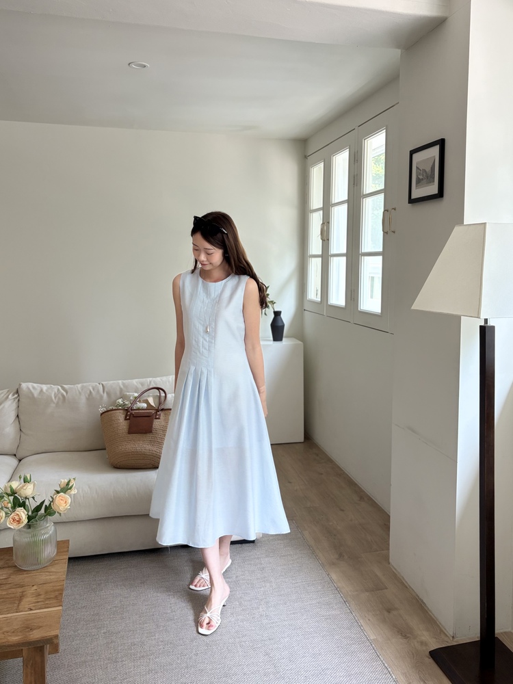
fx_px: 514
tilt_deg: -4.6
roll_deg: +0.9
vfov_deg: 67.3
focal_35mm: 26
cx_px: 256
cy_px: 342
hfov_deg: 53.1
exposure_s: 1/122
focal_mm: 5.96
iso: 80
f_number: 1.6
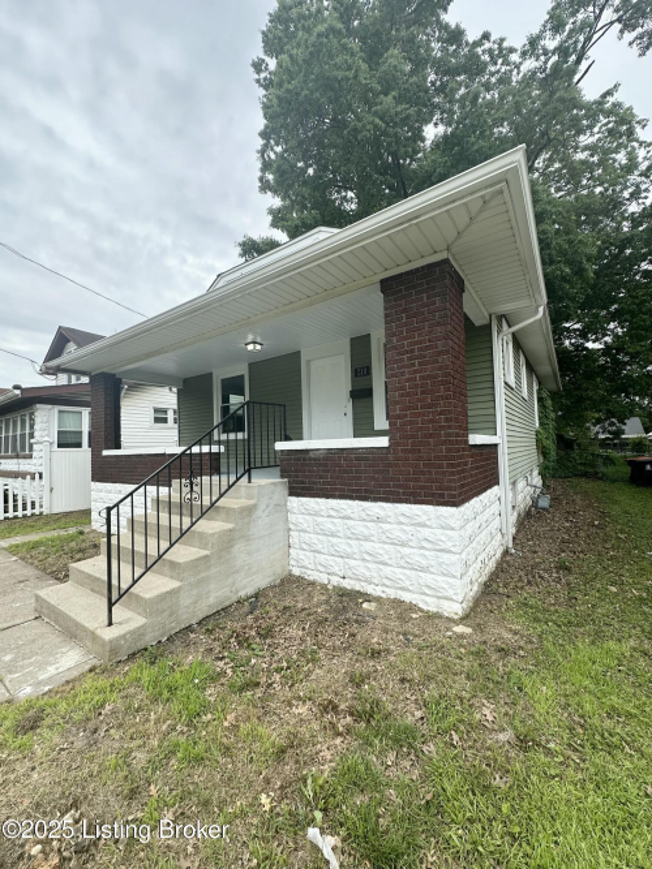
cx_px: 326
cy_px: 434
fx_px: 352
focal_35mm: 14
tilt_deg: +4.0
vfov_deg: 102.1
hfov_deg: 85.7
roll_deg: +0.9
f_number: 2.2
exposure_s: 1/487
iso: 40
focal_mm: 2.22
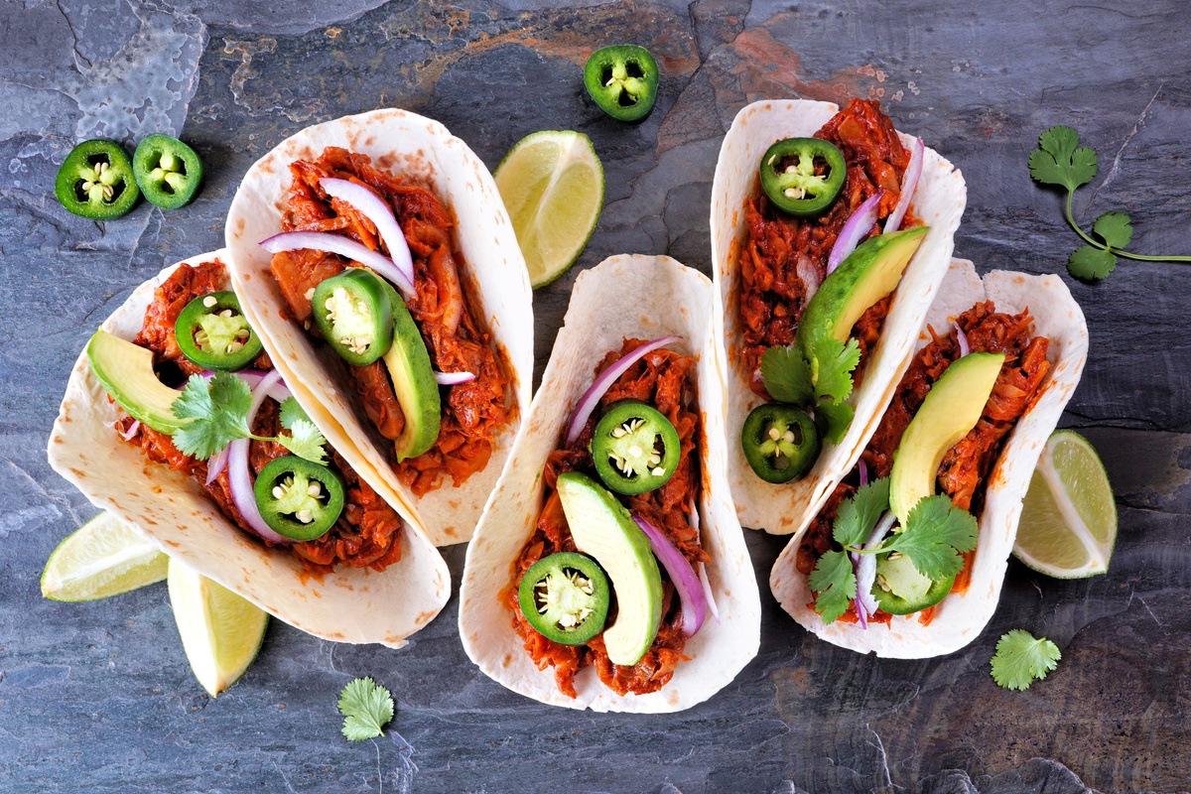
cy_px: 397
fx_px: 1489
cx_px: 596
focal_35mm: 45
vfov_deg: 29.9
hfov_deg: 43.6
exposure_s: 3.2
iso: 100
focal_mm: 30
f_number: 16
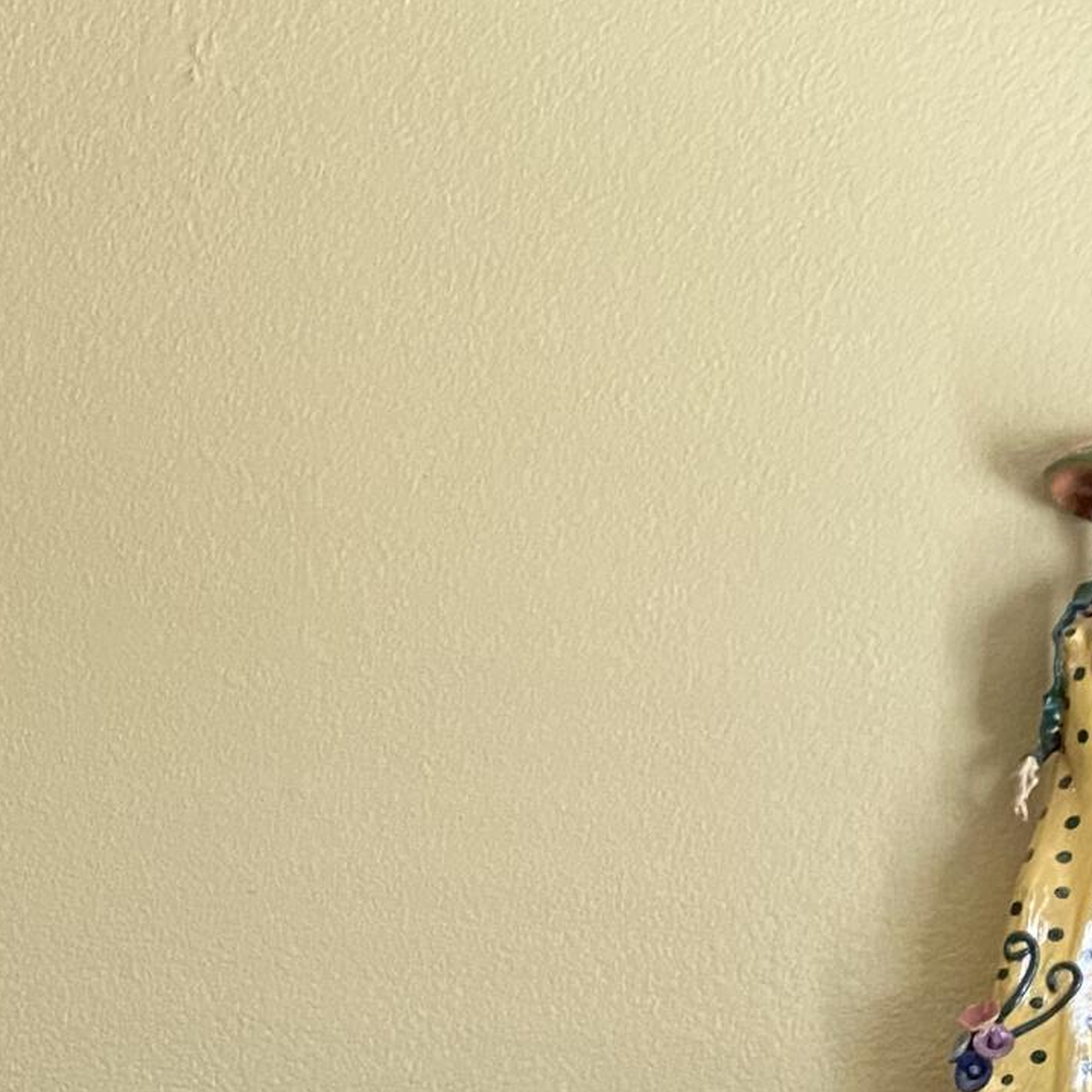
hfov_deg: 18.0
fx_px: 3426
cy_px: 1539
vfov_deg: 16.8
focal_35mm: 96
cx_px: 219
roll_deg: -2.2
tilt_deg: -10.3
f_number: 1.8
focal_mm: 4.25
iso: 320
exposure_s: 1/60
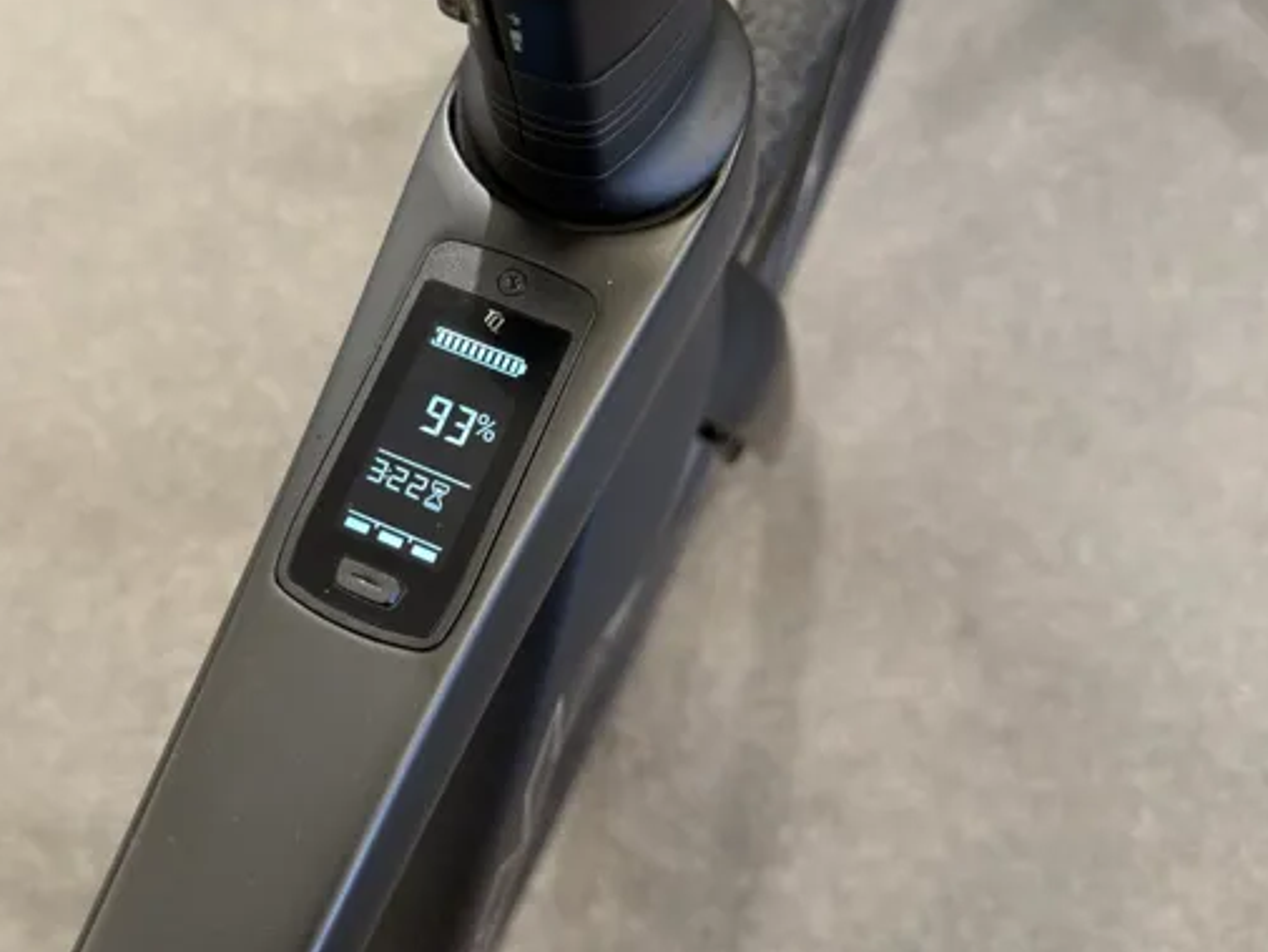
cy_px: 422
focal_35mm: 38
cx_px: 444
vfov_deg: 37.7
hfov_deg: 48.3
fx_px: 1392
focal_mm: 6.76
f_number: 1.78
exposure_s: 1/50
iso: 200
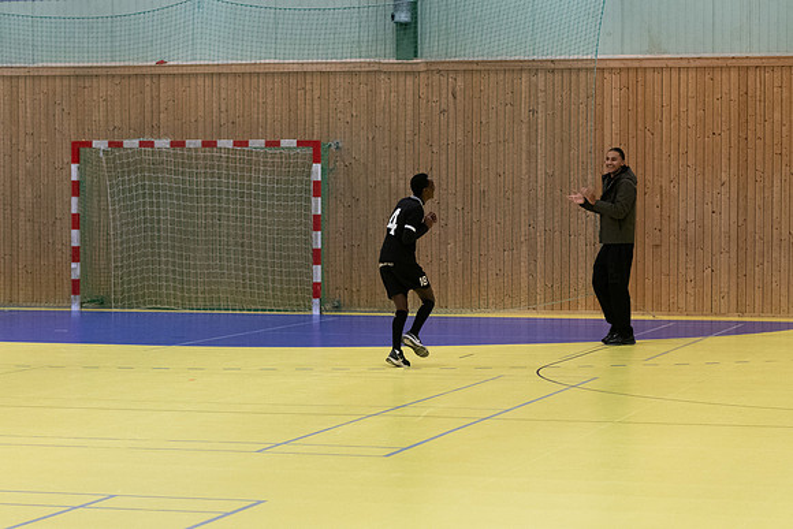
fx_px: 2376
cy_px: 264
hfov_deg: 18.9
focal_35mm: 108
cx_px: 396
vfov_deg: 12.7
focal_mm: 70
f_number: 3.2
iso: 4000
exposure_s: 1/640
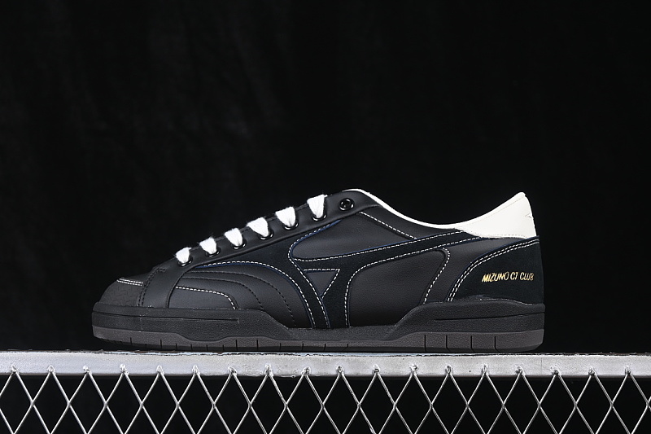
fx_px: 1356
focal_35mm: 75
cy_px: 217
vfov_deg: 18.2
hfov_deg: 27.0
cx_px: 326
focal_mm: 50
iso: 160
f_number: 6.3
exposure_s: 1/60
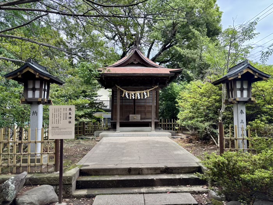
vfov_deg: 53.1
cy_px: 102
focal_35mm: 26
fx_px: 205
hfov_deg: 67.3
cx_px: 136
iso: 50
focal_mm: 5.96
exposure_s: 1/430
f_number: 1.6
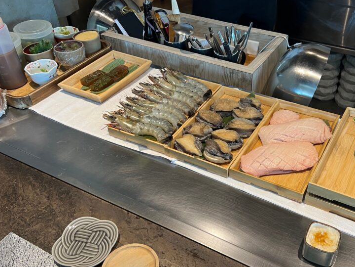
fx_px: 379
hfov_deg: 49.6
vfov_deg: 38.7
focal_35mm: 37
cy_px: 139
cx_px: 225
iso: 125
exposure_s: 1/72
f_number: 1.5
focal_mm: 5.7
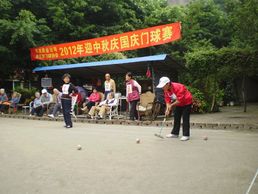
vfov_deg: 39.7
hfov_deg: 51.4
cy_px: 97
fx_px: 268
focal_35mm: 36
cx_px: 129
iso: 64
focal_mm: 6.3
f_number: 3.1
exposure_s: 1/200
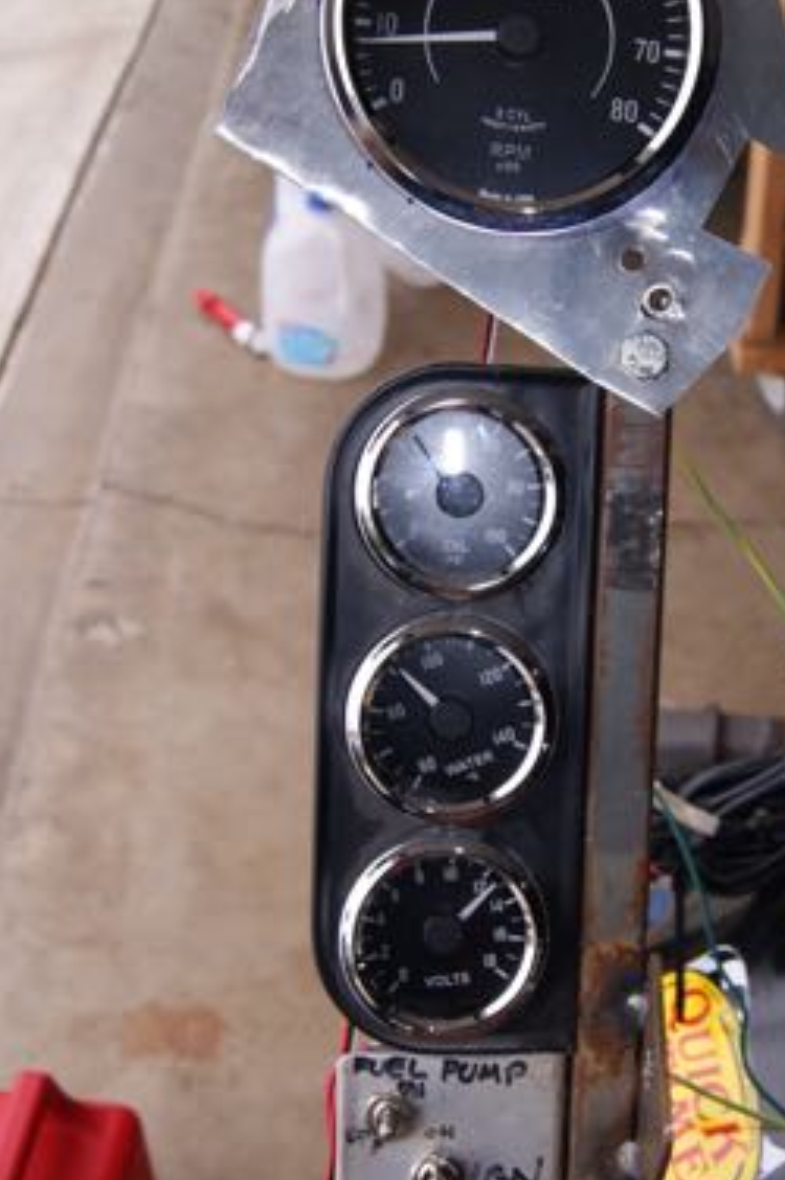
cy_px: 590
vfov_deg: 42.8
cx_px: 540
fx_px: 1507
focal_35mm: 46
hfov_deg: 28.9
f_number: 5.6
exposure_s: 1/80
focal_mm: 18
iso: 100
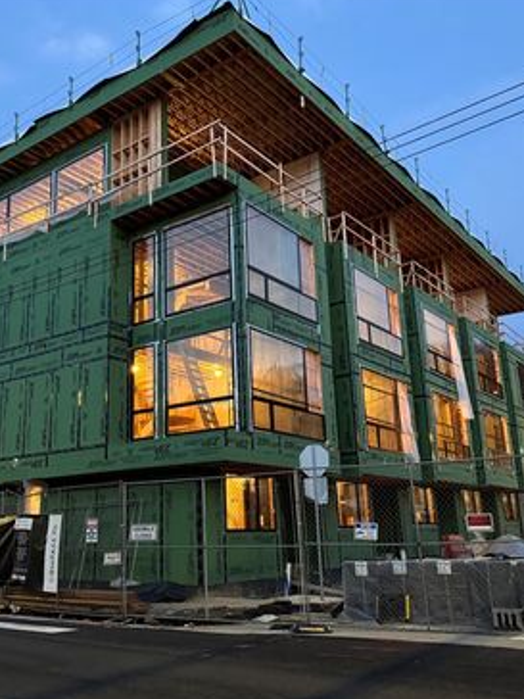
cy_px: 347
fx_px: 666
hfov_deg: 42.5
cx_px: 188
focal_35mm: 33
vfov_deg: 55.4
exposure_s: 1/32
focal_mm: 6.76
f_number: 1.78
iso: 1000
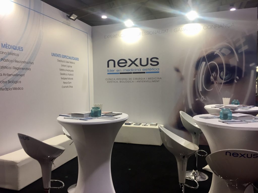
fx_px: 216
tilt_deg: -4.7
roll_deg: +0.1
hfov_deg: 61.7
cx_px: 129
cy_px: 96
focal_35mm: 29
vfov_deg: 48.2
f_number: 2.2
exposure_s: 1/33
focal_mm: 4.15
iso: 40
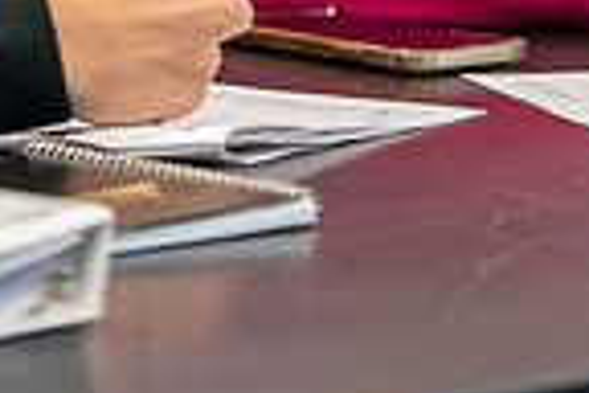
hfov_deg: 4.6
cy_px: -358
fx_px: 7378
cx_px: 135
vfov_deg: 3.0
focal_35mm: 451
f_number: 3.2
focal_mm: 112
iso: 2000
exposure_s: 1/200
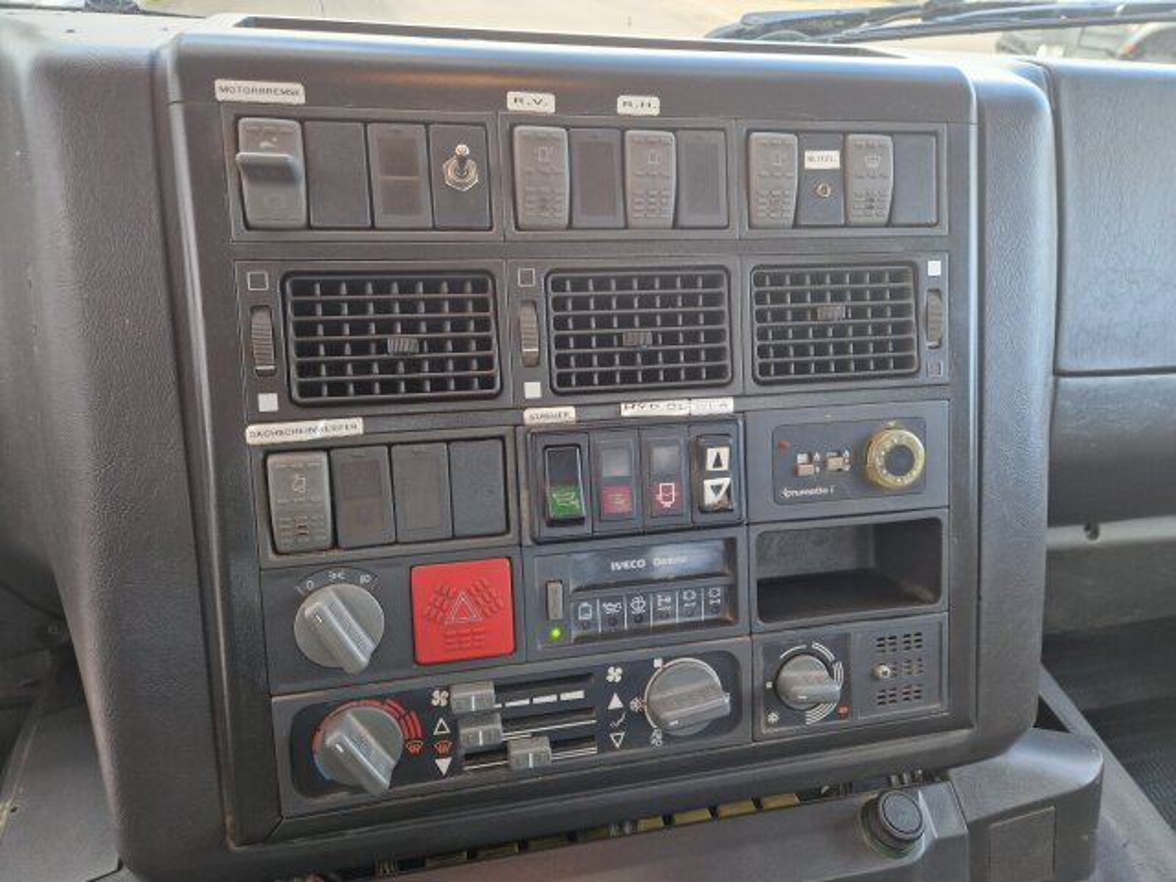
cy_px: 441
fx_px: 781
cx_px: 588
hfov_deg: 73.9
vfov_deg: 58.9
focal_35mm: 23
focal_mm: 5.4
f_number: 1.8
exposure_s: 1/180
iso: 160
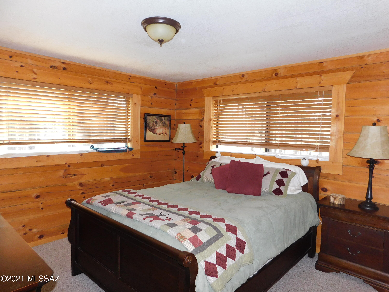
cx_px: 194
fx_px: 258
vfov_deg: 58.9
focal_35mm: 23
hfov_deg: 73.9
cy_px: 146
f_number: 3
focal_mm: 4
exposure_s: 1/30
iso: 200
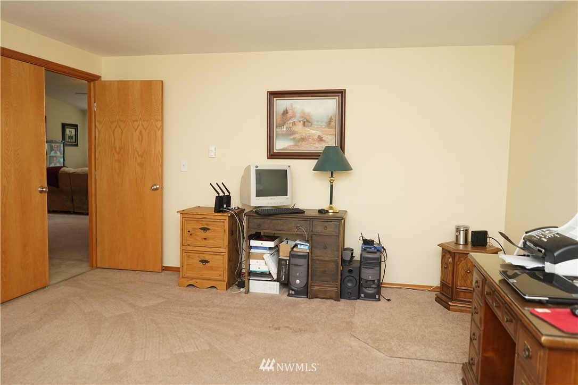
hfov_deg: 65.5
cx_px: 289
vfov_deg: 46.4
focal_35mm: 28
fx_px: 450
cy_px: 192
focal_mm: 28
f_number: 3.2
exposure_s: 1/160
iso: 800
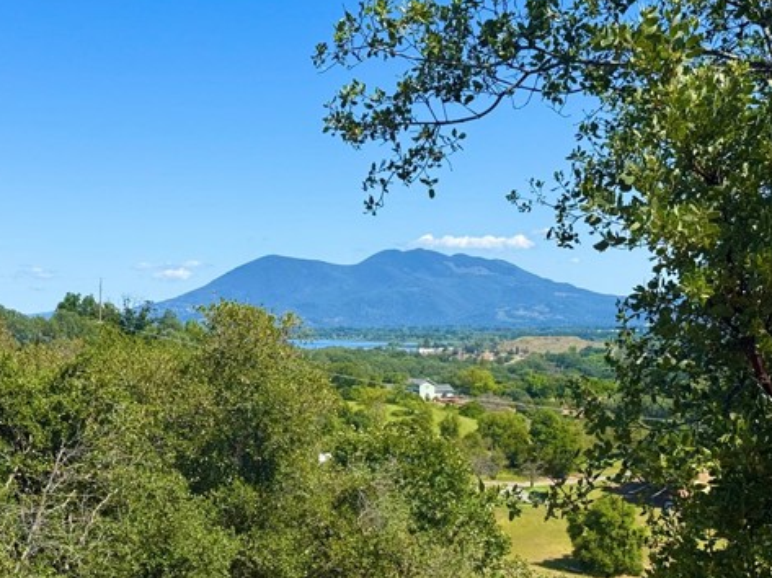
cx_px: 276
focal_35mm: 65
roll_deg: -0.1
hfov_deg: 29.7
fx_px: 1449
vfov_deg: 22.5
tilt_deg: -0.8
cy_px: 343
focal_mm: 6.76
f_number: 1.78
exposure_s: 1/4587
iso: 64
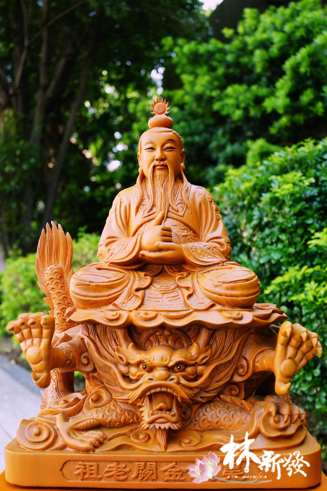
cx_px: 164
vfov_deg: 54.4
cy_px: 246
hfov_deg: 37.9
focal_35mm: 35
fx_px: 477
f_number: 5.6
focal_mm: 35
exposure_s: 1/125
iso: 250
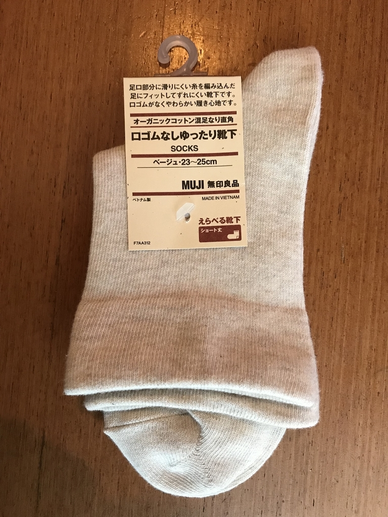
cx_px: 194
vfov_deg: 63.4
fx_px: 418
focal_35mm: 28
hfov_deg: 49.7
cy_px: 258
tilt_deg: -89.2
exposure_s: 1/15
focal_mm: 3.99
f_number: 1.8
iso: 64
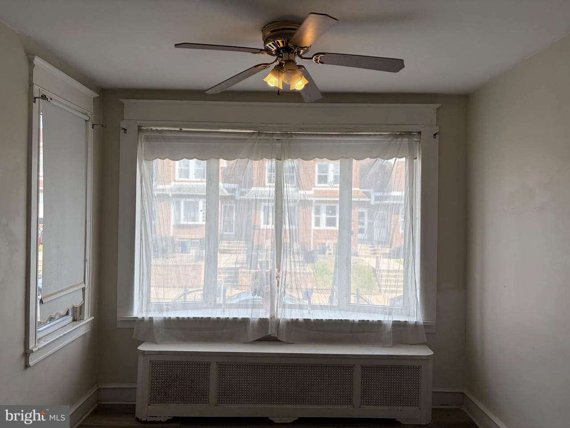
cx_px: 285
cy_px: 214
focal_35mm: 26
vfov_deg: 53.1
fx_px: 428
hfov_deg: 67.3
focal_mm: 5.96
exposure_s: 1/543
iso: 50
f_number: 1.6
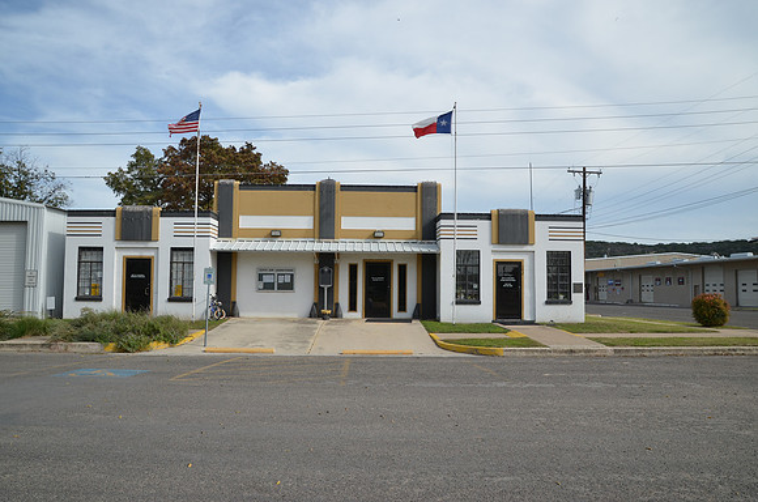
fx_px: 536
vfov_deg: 50.2
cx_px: 379
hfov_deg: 70.6
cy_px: 251
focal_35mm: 26
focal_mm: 17
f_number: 7.1
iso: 200
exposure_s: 1/200
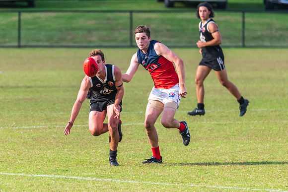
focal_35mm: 679
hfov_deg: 3.0
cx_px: 114
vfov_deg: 2.0
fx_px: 5430
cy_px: 122
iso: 800
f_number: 6.3
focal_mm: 450
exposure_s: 1/1250
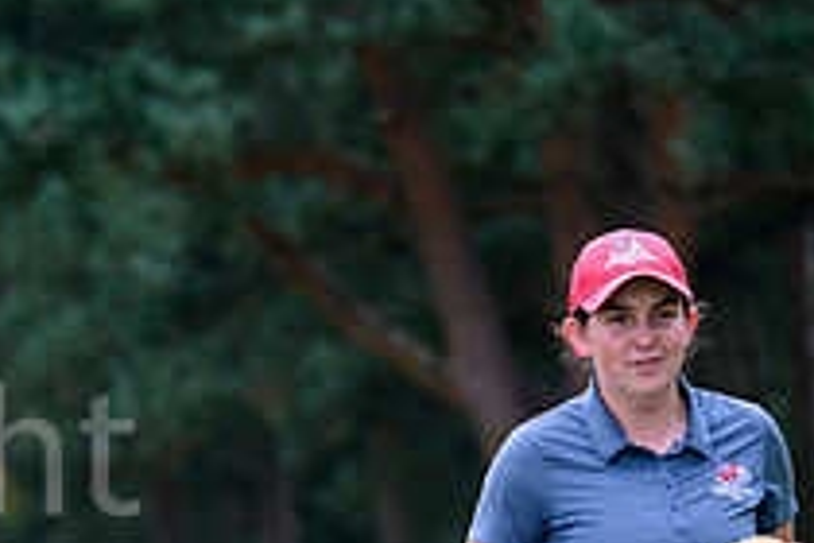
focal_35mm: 581
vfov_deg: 2.4
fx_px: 13136
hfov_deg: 3.5
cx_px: -101
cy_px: 704
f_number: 5.6
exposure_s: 1/2000
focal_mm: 210
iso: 1600
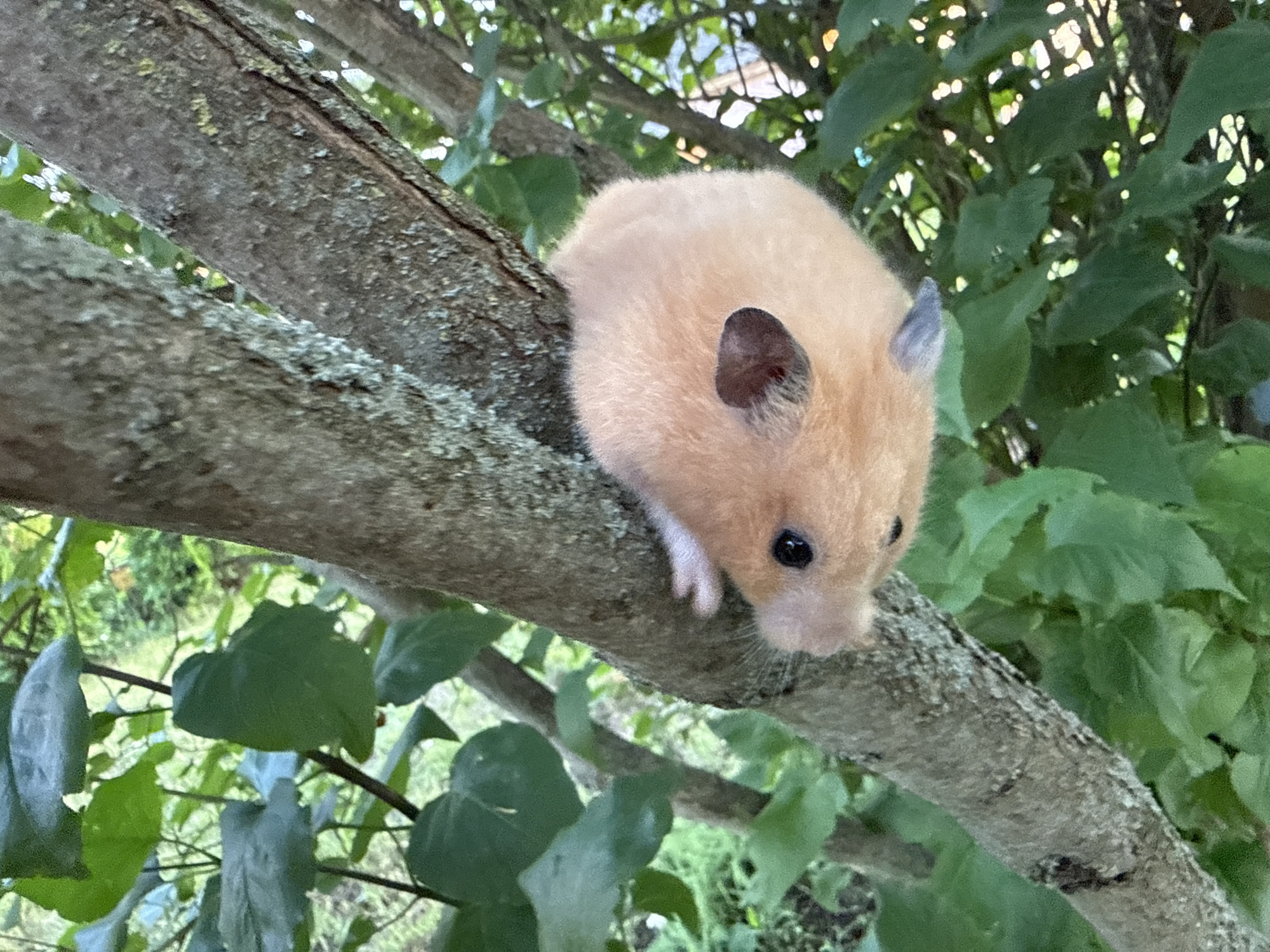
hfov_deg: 69.4
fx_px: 917
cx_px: 635
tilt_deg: -15.1
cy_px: 476
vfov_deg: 54.9
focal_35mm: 25
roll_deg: +17.5
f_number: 2.2
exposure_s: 1/65
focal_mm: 2.22
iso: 320
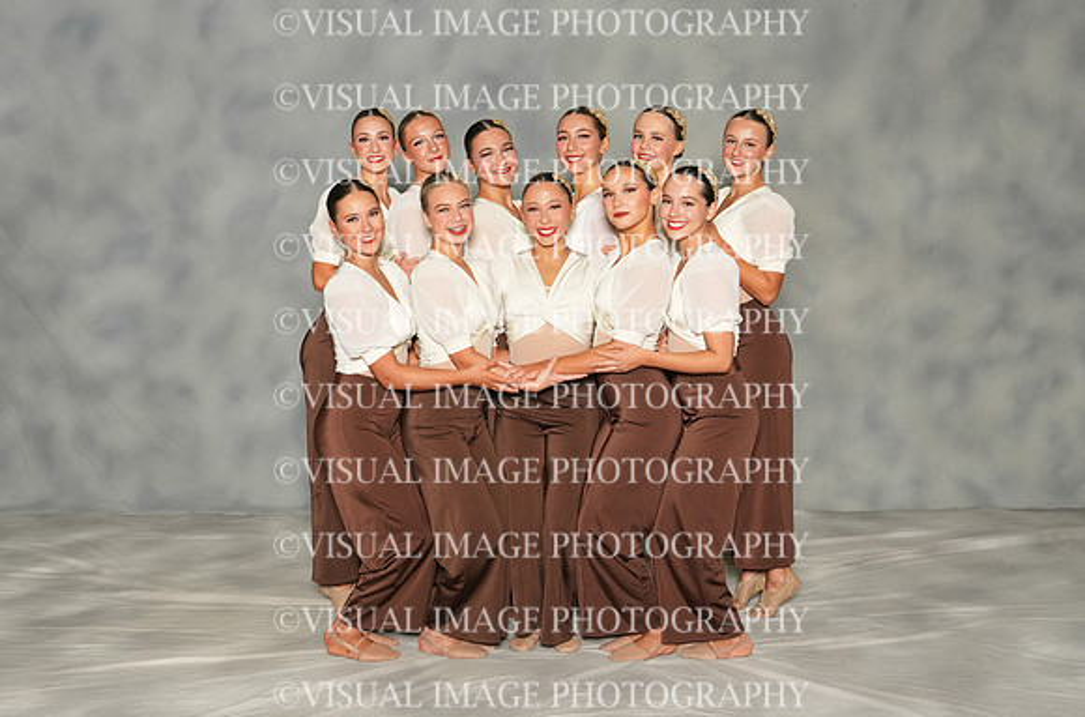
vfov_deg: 28.8
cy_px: 358
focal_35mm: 46
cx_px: 542
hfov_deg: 42.4
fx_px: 1397
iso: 800
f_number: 8
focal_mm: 31
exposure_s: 1/125
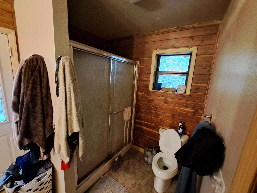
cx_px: 125
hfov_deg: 102.0
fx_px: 104
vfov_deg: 85.6
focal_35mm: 14
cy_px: 101
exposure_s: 1/24
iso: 500
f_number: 2.2
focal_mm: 1.74
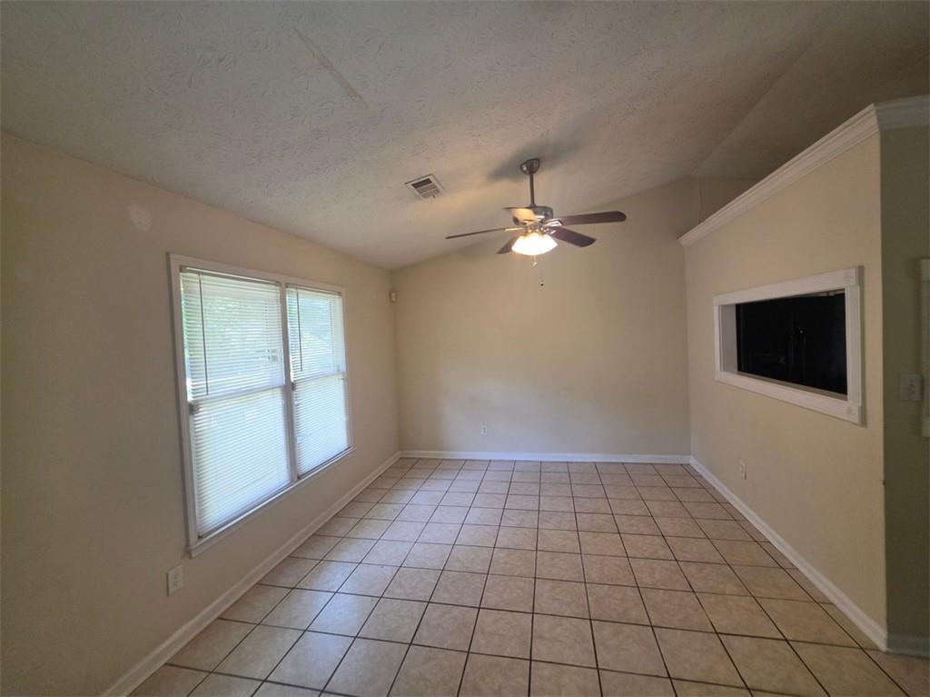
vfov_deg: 89.9
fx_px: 349
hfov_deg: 106.2
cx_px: 465
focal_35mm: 13
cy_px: 348
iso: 100
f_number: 1.9
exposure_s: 1/120
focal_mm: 2.2
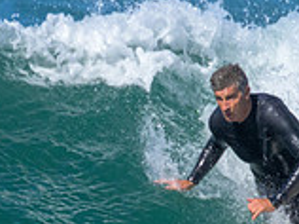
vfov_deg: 0.5
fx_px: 24433
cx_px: 187
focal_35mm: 2833
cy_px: 242
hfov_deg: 0.7
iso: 2500
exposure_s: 1/2000
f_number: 11
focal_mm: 800
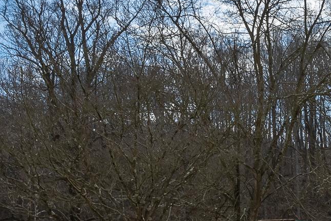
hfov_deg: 26.1
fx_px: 644
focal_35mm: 70
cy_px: 229
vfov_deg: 18.9
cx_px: 386
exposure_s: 1/125
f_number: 22
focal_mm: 22
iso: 320
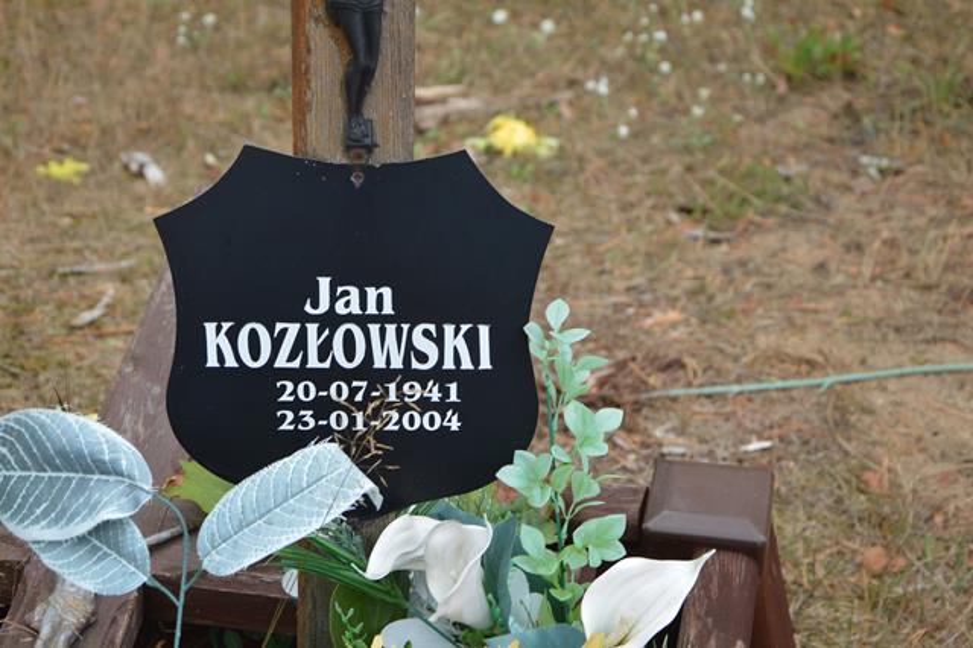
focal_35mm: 78
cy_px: 324
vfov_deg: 17.5
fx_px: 2107
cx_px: 486
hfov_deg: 26.0
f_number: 5.6
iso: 125
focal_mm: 52
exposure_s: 1/125
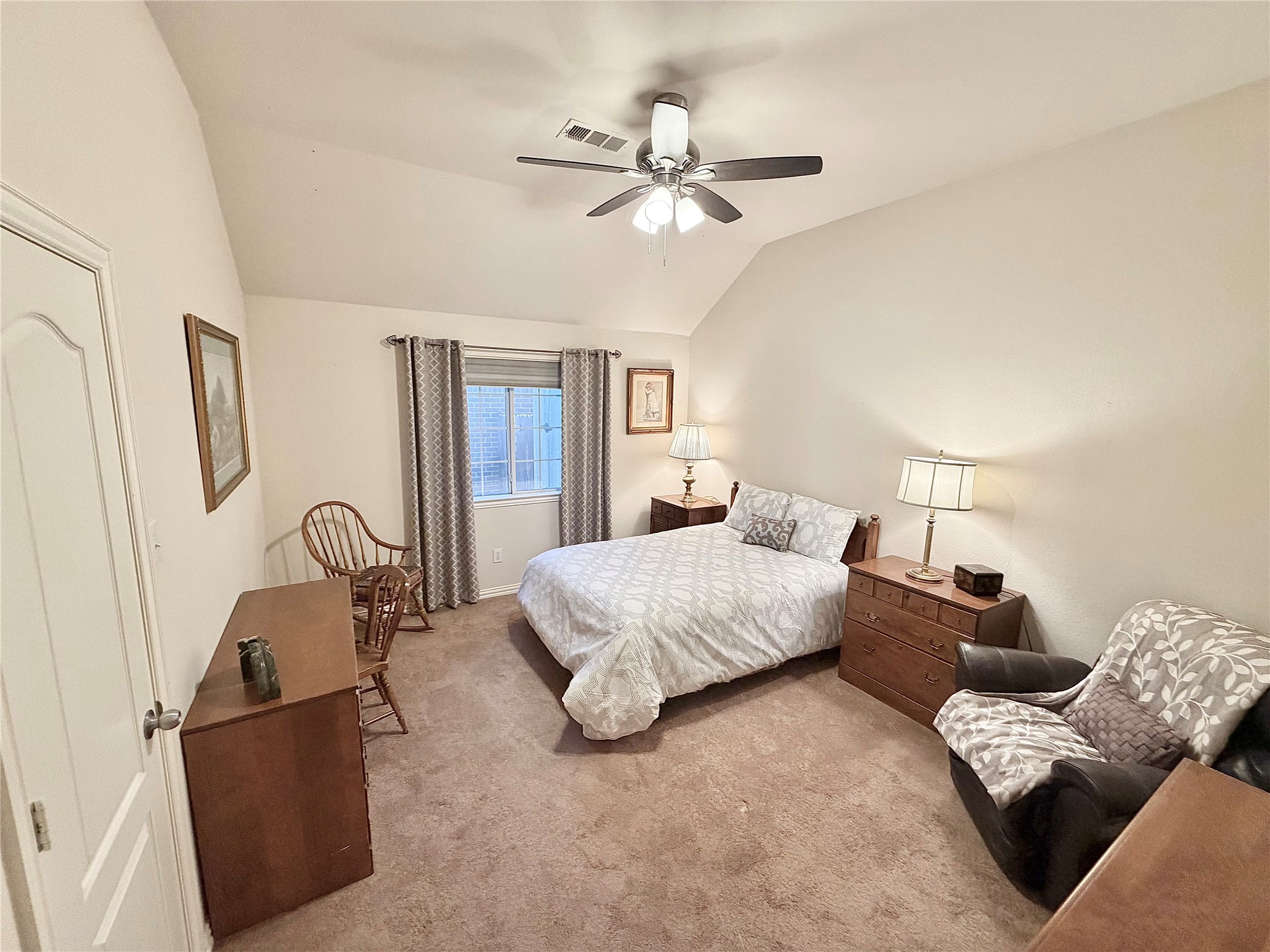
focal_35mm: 14
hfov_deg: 102.1
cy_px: 476
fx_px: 514
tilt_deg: -9.1
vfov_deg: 85.7
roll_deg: -0.9
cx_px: 635
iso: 250
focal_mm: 2.22
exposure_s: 1/60
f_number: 2.2
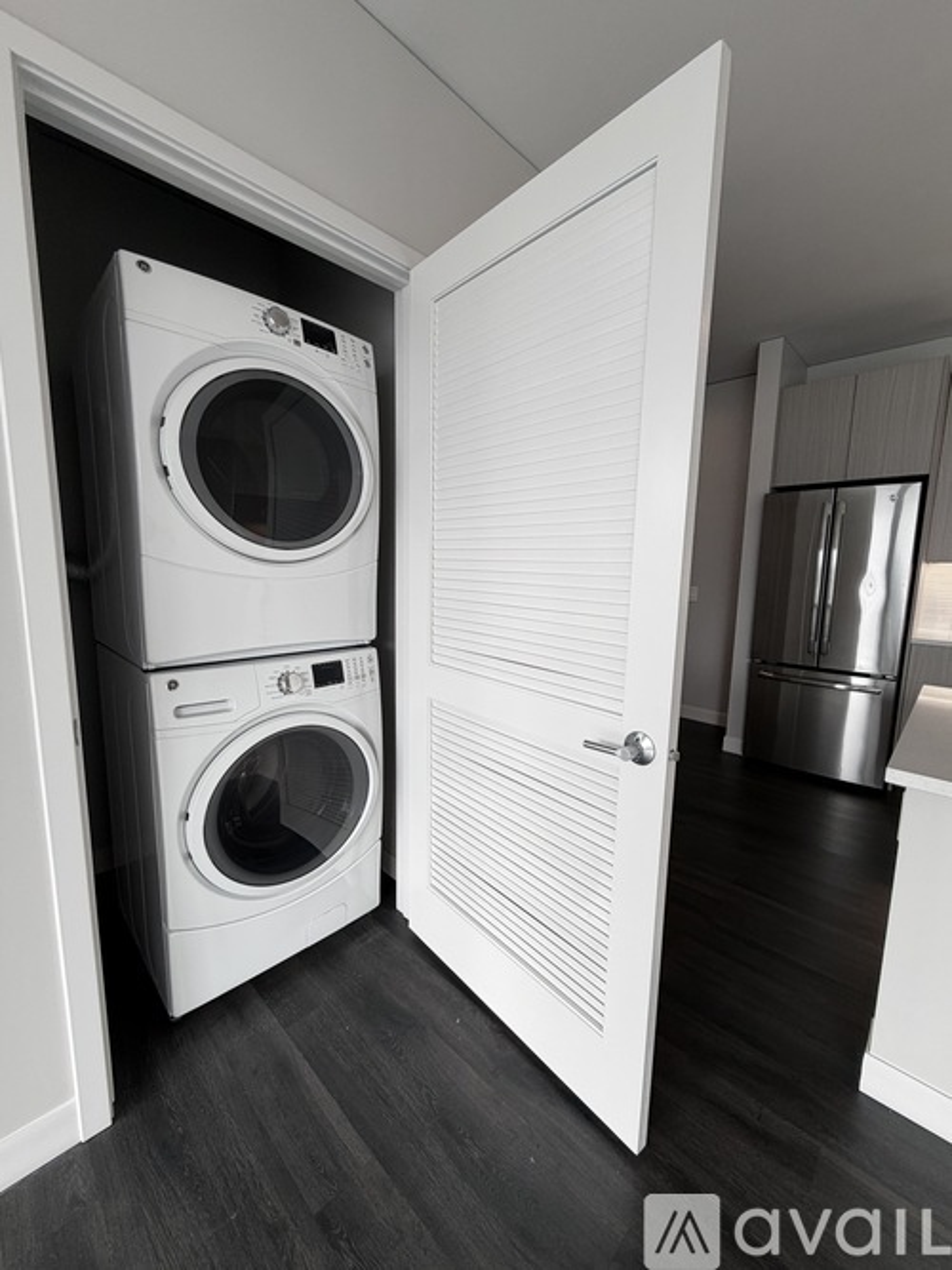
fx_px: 514
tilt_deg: -7.8
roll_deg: -1.1
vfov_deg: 102.1
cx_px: 476
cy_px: 635
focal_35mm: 14
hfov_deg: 85.7
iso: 64
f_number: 2.2
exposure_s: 1/120
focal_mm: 2.22
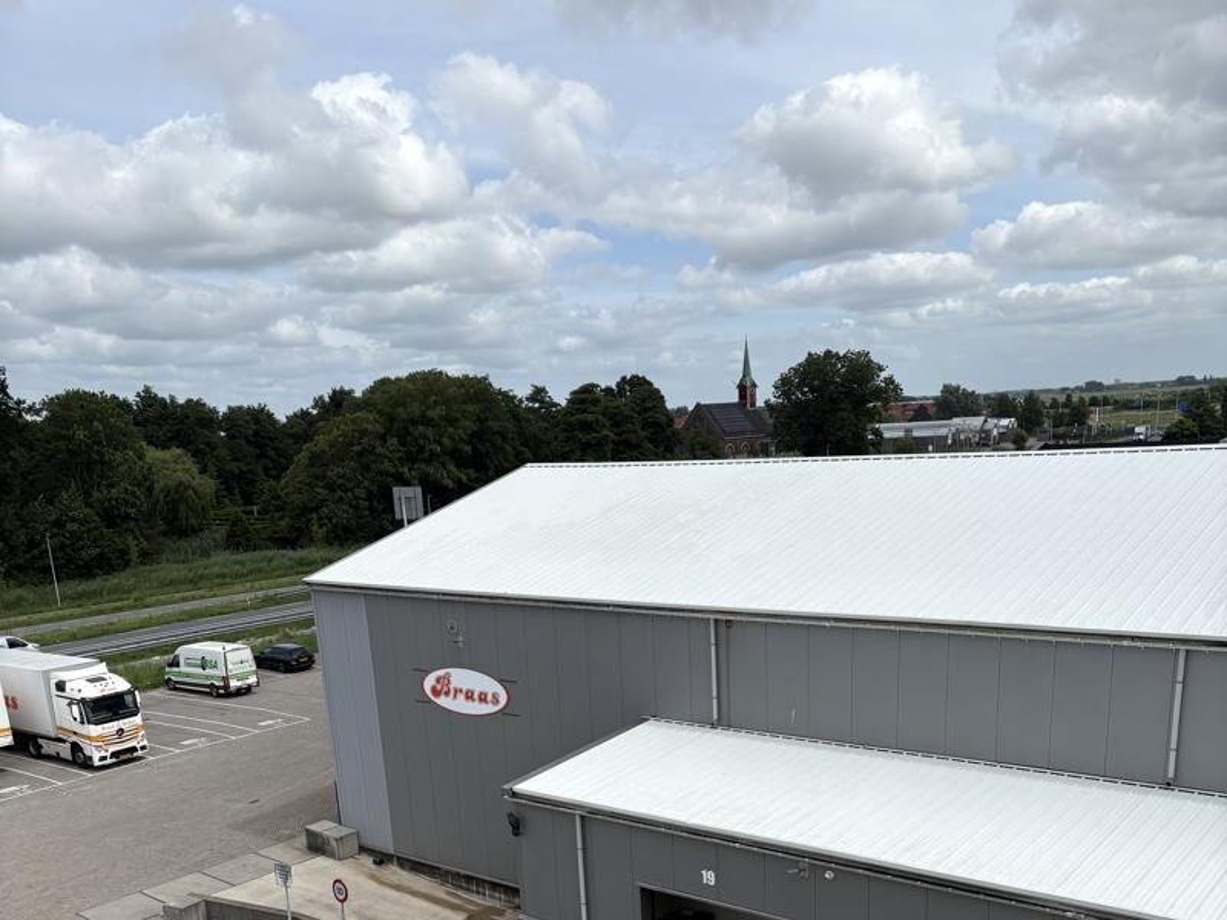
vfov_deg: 53.1
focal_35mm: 26
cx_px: 614
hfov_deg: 67.3
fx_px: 922
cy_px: 460
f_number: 1.6
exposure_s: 1/4950
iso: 50
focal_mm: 5.96
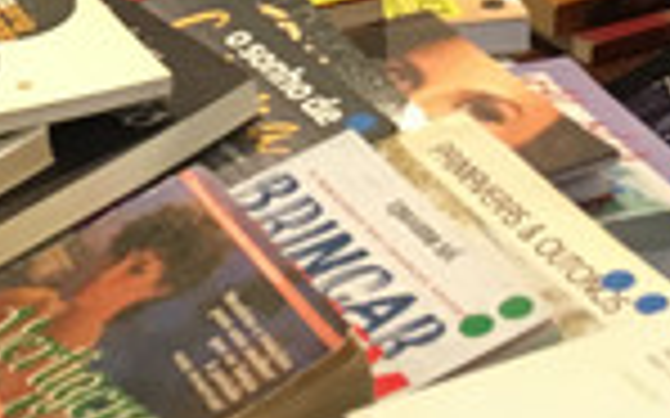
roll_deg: -1.3
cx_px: 162
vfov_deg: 9.2
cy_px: -454
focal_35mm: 132
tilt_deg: -13.3
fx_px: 2409
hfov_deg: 15.8
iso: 200
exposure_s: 1/24
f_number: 2.2
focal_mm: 4.15
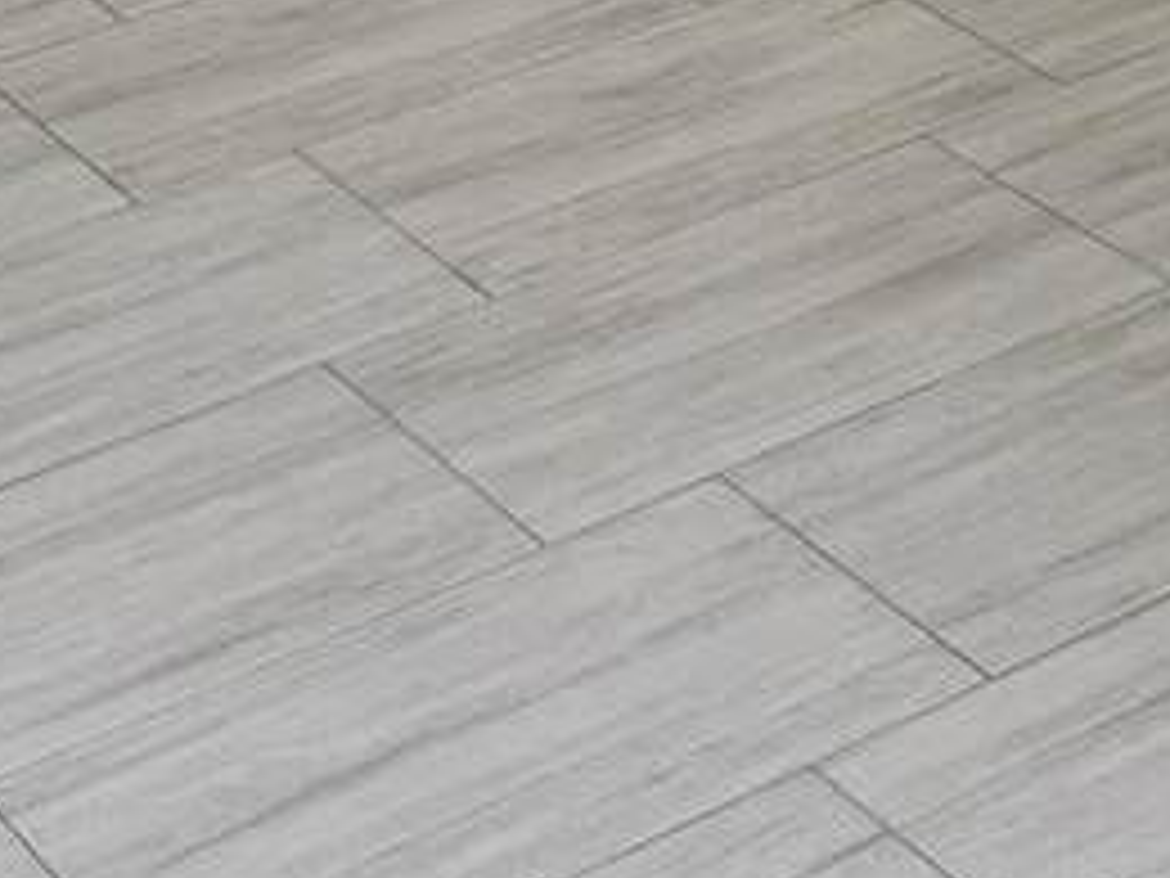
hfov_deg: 16.7
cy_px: -968
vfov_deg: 11.2
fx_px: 3988
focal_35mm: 118
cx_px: 472
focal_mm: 6.76
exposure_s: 1/213
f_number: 1.78
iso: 64
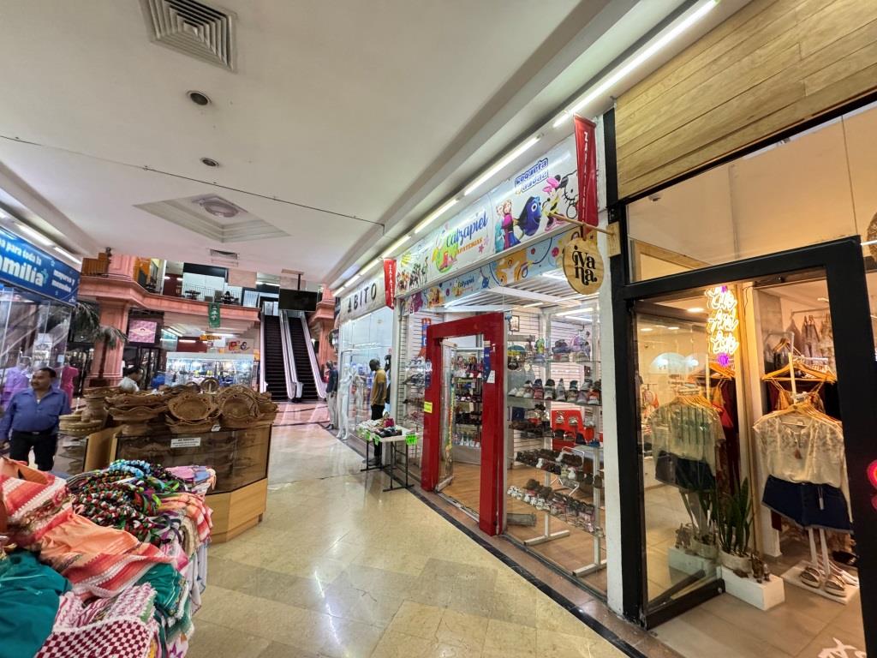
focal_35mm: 14
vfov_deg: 85.7
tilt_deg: +7.5
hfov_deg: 102.1
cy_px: 329
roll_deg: -1.9
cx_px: 438
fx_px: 355
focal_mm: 2.22
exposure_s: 1/60
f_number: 2.2
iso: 400
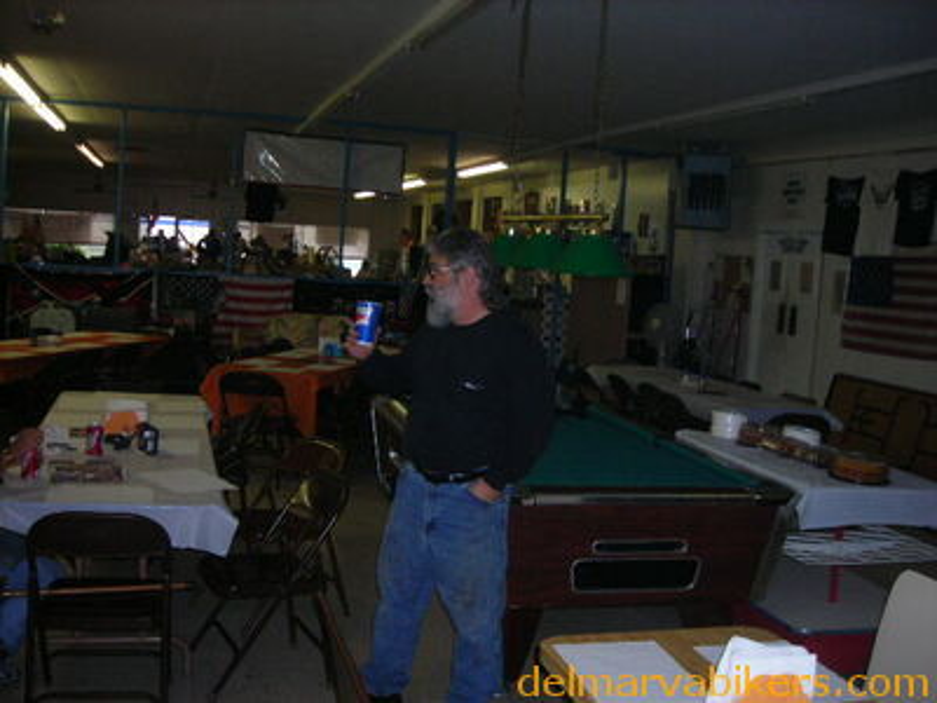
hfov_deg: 49.0
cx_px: 468
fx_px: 1029
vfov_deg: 37.7
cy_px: 352
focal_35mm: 38
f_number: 3.2
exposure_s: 1/60.1
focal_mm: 6.3
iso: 164
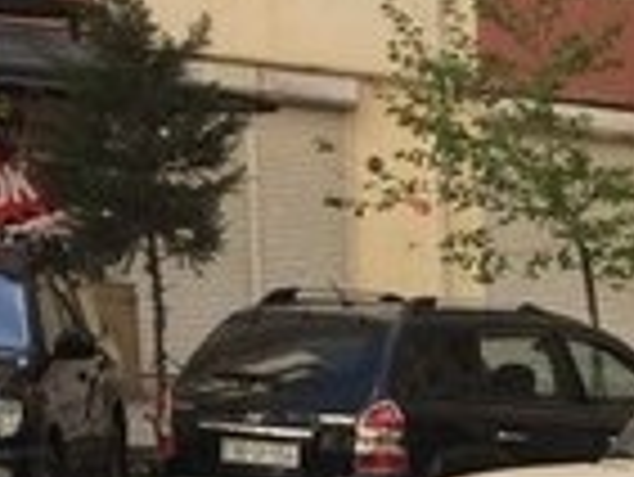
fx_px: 2493
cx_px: 1353
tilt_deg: -15.4
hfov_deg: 12.4
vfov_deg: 10.0
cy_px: 1010
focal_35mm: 136
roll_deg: -2.4
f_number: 2.2
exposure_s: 1/394
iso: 32
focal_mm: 4.15
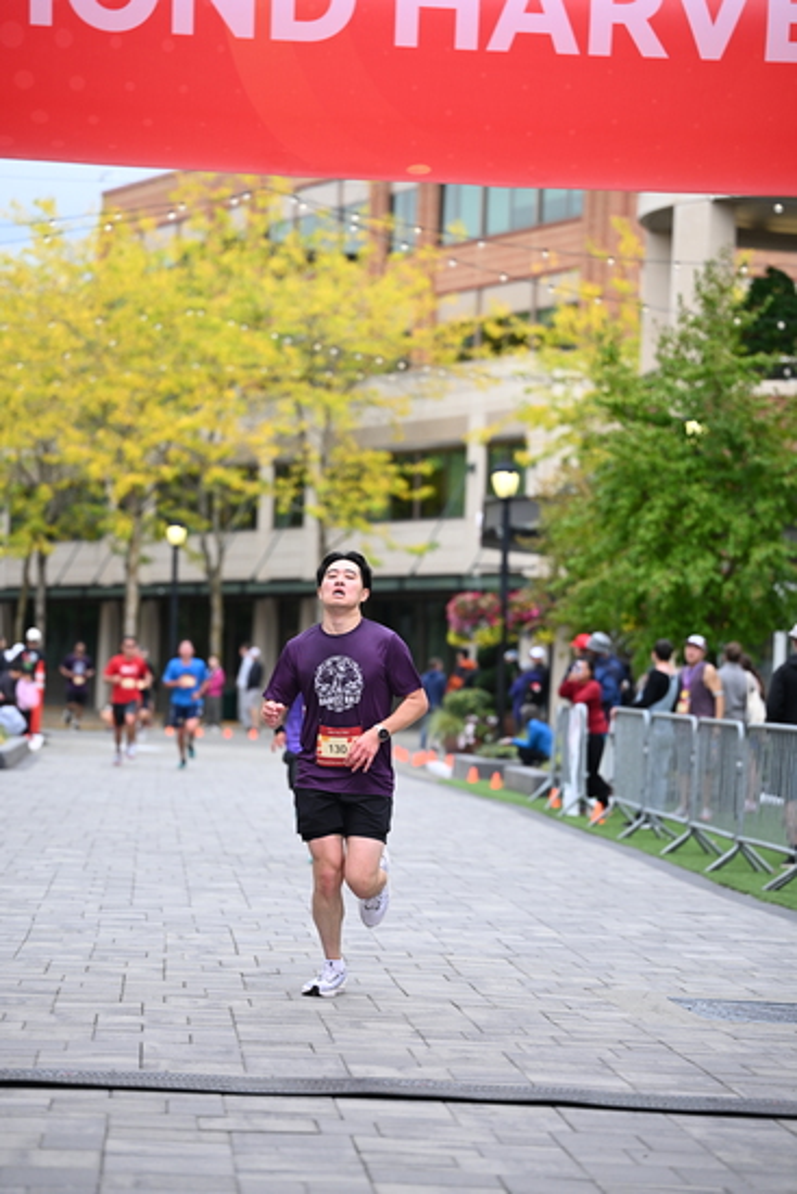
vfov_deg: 19.8
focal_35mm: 103
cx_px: 398
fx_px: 3418
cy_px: 597
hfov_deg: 13.3
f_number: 2.8
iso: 640
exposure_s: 1/2000
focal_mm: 103
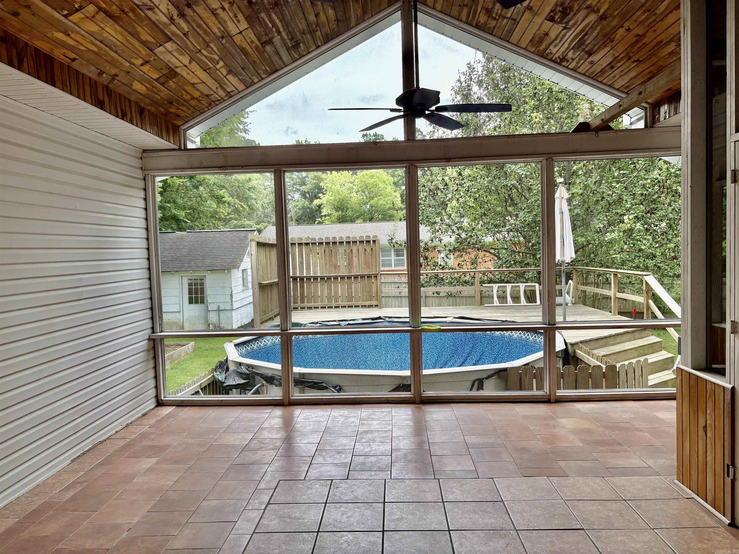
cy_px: 277
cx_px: 370
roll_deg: +2.6
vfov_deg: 53.1
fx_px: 555
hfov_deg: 67.3
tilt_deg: -2.2
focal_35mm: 26
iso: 80
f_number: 1.6
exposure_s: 1/241
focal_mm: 5.96
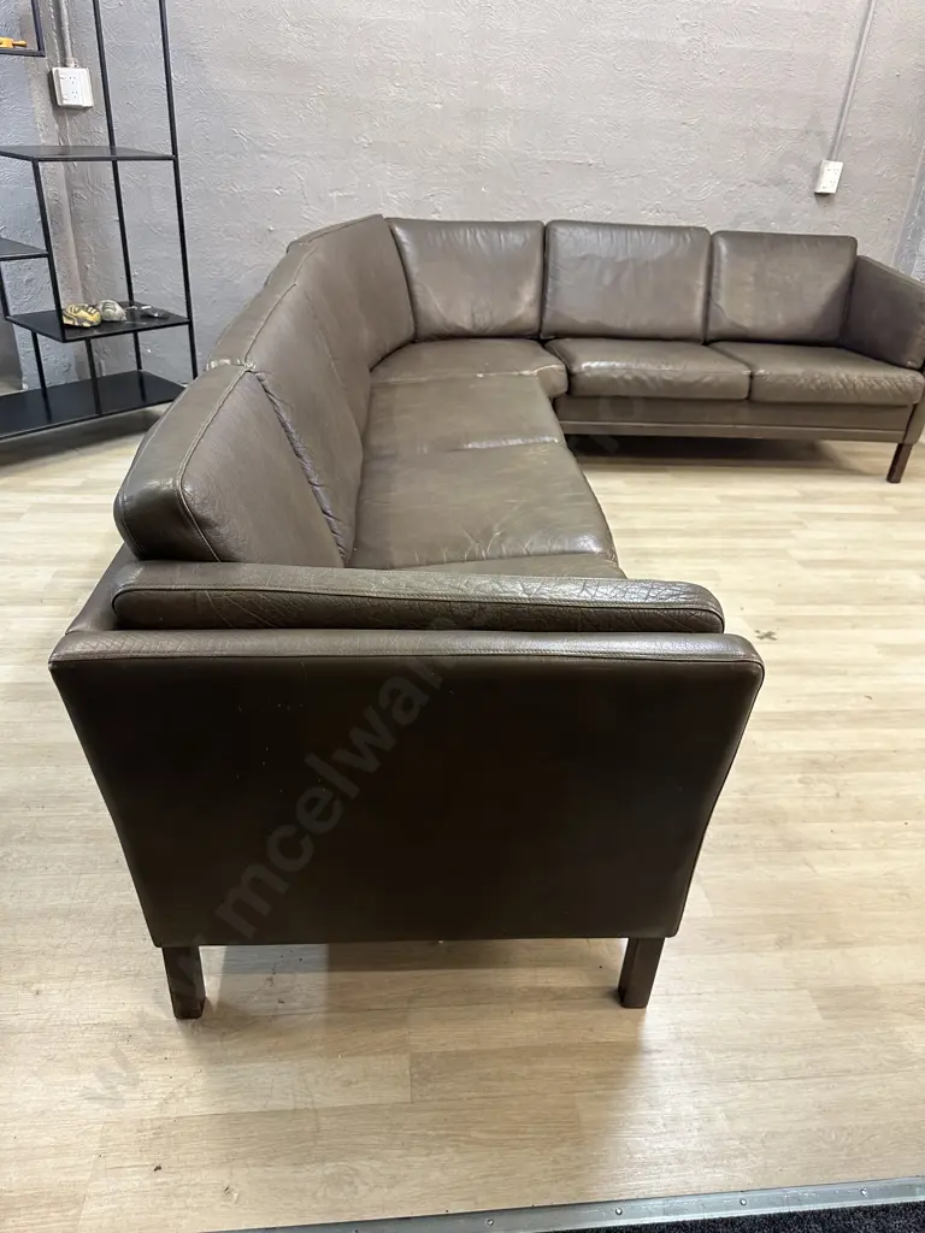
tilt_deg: -30.5
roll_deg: -4.1
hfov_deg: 56.8
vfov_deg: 71.6
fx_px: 855
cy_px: 616
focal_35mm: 24
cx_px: 462
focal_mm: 6.86
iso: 200
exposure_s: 1/50
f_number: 1.78
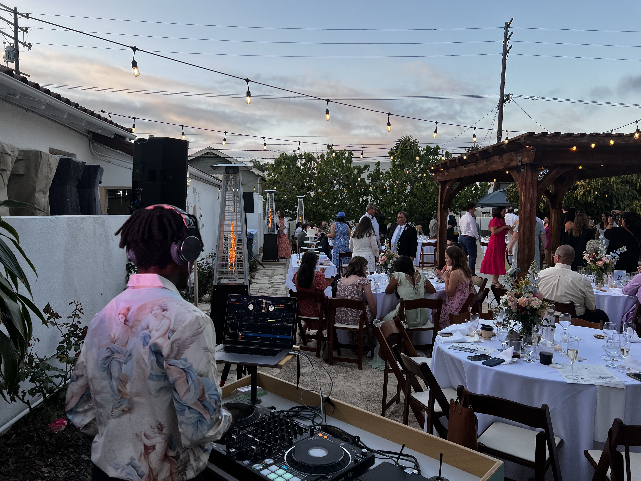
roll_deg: -0.3
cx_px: 320
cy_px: 240
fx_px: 481
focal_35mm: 26
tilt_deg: -4.6
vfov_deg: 53.1
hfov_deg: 67.3
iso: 50
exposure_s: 1/480
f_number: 1.5
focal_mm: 5.7
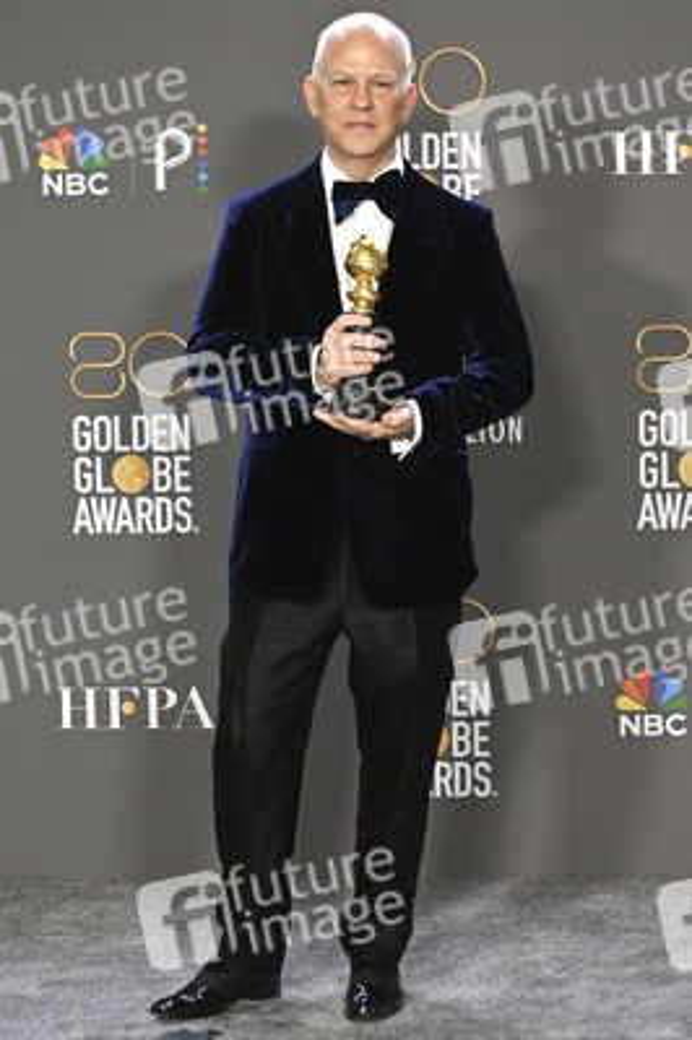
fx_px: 2599
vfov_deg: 22.6
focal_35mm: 90
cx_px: 346
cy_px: 520
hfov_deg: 15.2
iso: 6400
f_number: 5.6
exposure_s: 1/500
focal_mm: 90
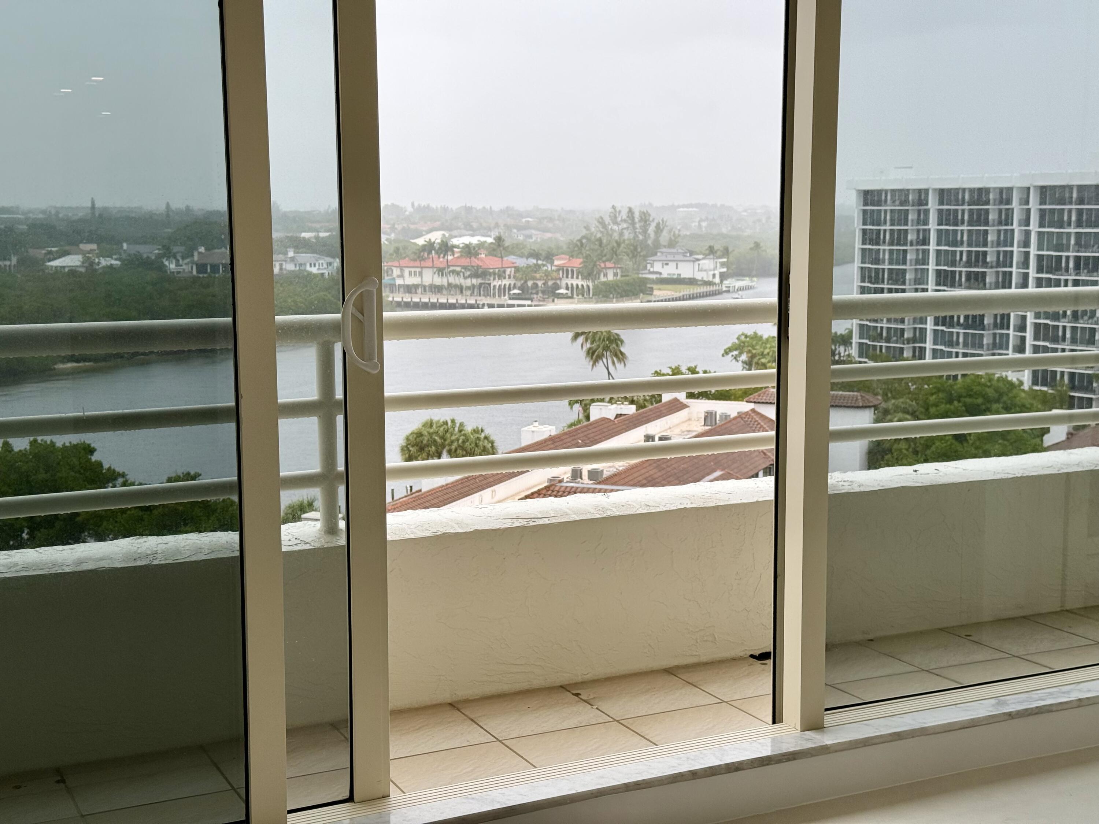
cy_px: 412
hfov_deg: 39.7
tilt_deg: -6.3
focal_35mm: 48
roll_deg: +0.6
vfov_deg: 30.3
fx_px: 1524
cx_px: 550
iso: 64
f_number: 1.78
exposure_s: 1/1754
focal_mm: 6.76
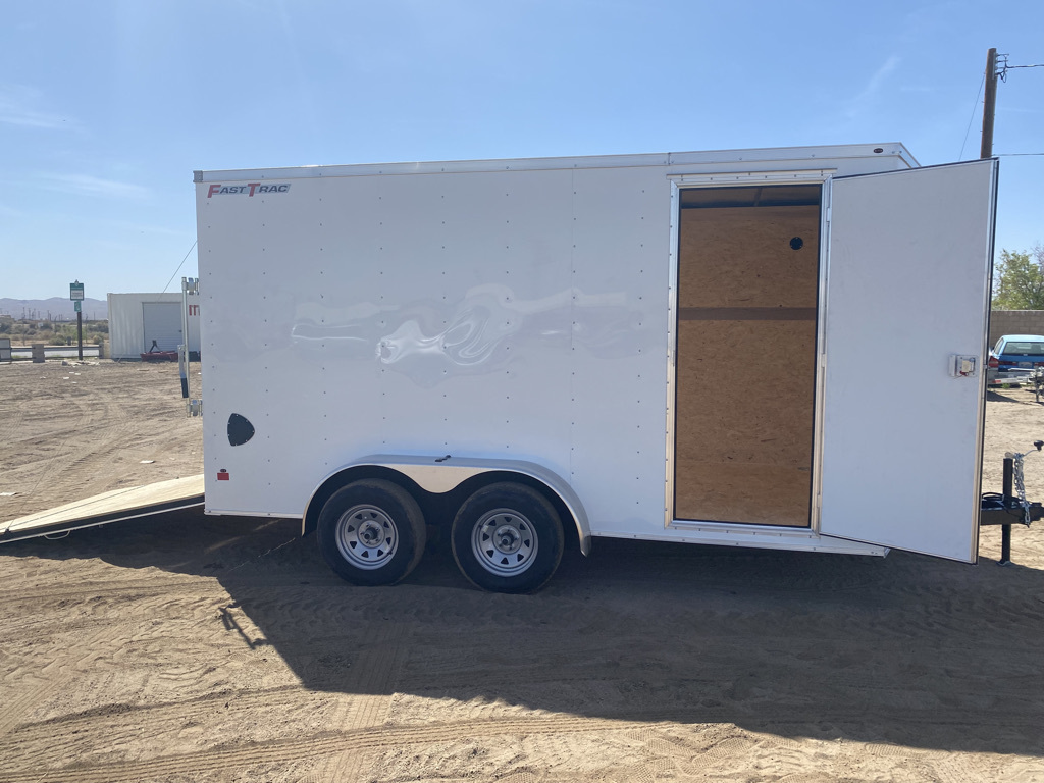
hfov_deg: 67.3
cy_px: 392
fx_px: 784
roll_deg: -0.4
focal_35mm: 26
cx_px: 522
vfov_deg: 53.1
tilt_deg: -4.3
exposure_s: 1/3610
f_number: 1.8
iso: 32
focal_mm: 4.25
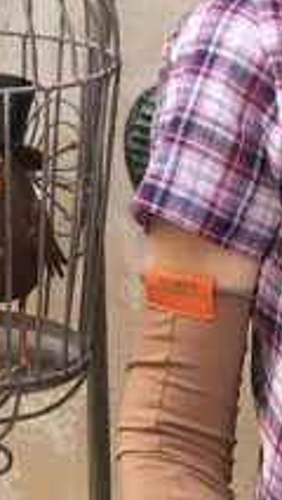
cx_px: -383
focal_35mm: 172
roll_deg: +0.2
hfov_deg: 6.7
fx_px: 2284
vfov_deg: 11.6
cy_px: -378
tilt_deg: +2.4
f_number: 1.8
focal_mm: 3.99
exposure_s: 1/370
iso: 20
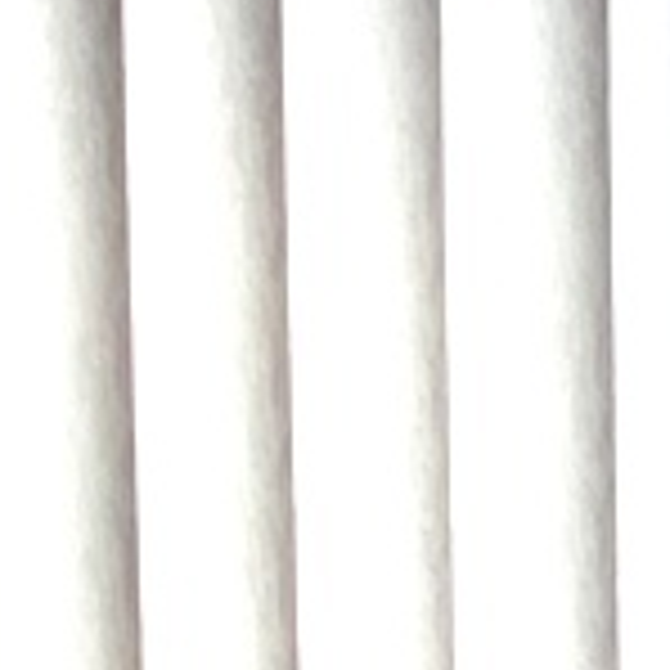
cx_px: 2221
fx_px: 5803
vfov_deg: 6.4
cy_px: 1421
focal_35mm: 265
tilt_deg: -10.5
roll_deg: -2.1
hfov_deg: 6.0
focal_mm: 3.3
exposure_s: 1/60
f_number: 2.4
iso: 25
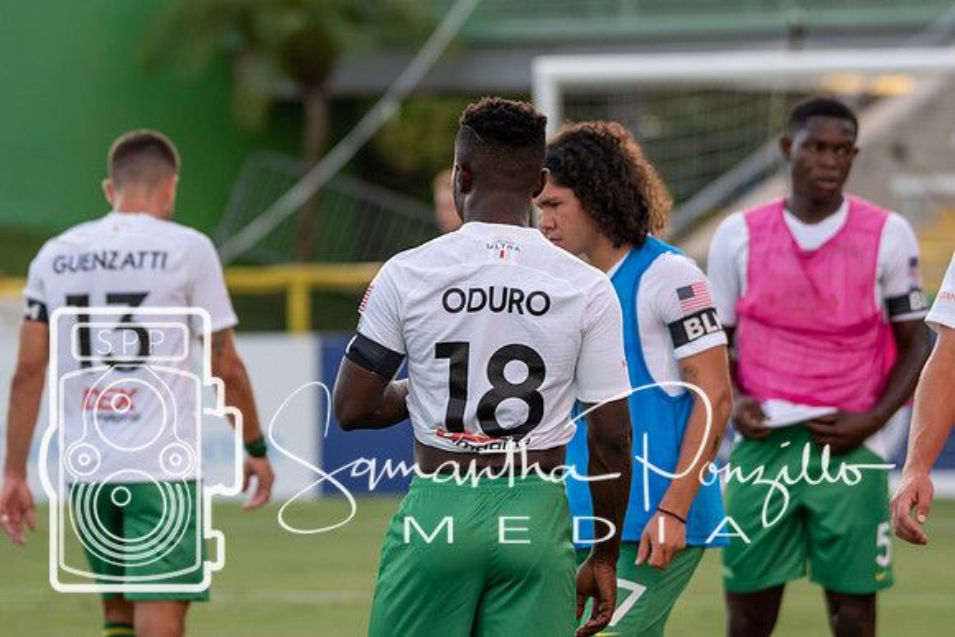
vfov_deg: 3.1
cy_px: 318
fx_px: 11940
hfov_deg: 4.6
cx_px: 478
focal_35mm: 450
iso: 800
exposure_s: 1/800
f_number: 5.6
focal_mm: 300
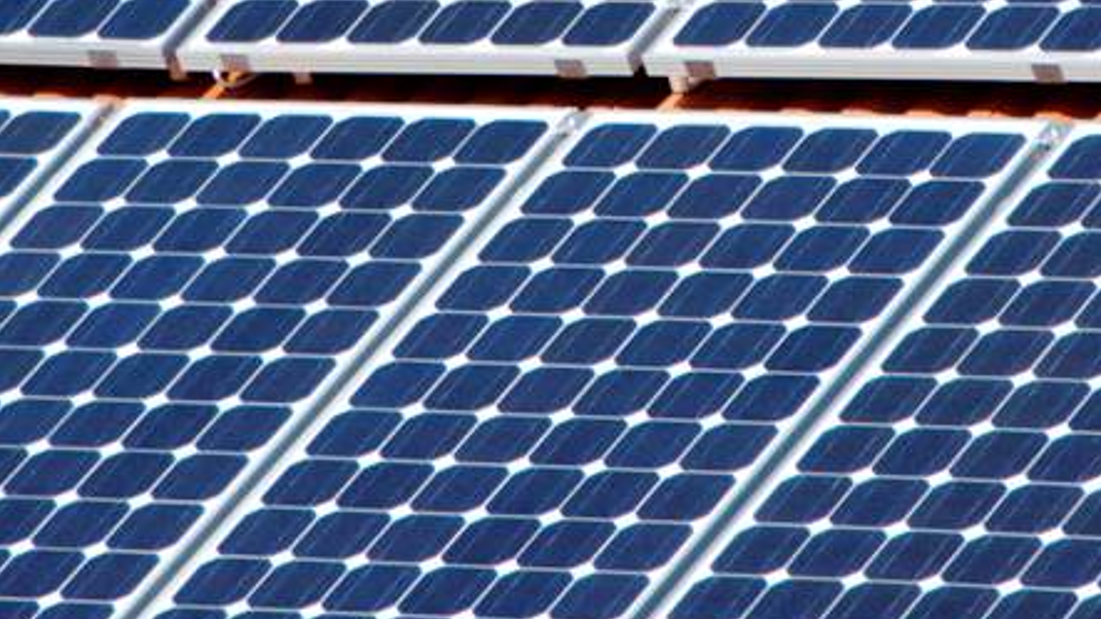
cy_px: -190
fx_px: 16959
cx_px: 713
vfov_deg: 2.1
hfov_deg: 3.7
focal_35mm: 581
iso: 100
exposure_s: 1/320
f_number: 6.3
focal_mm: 160
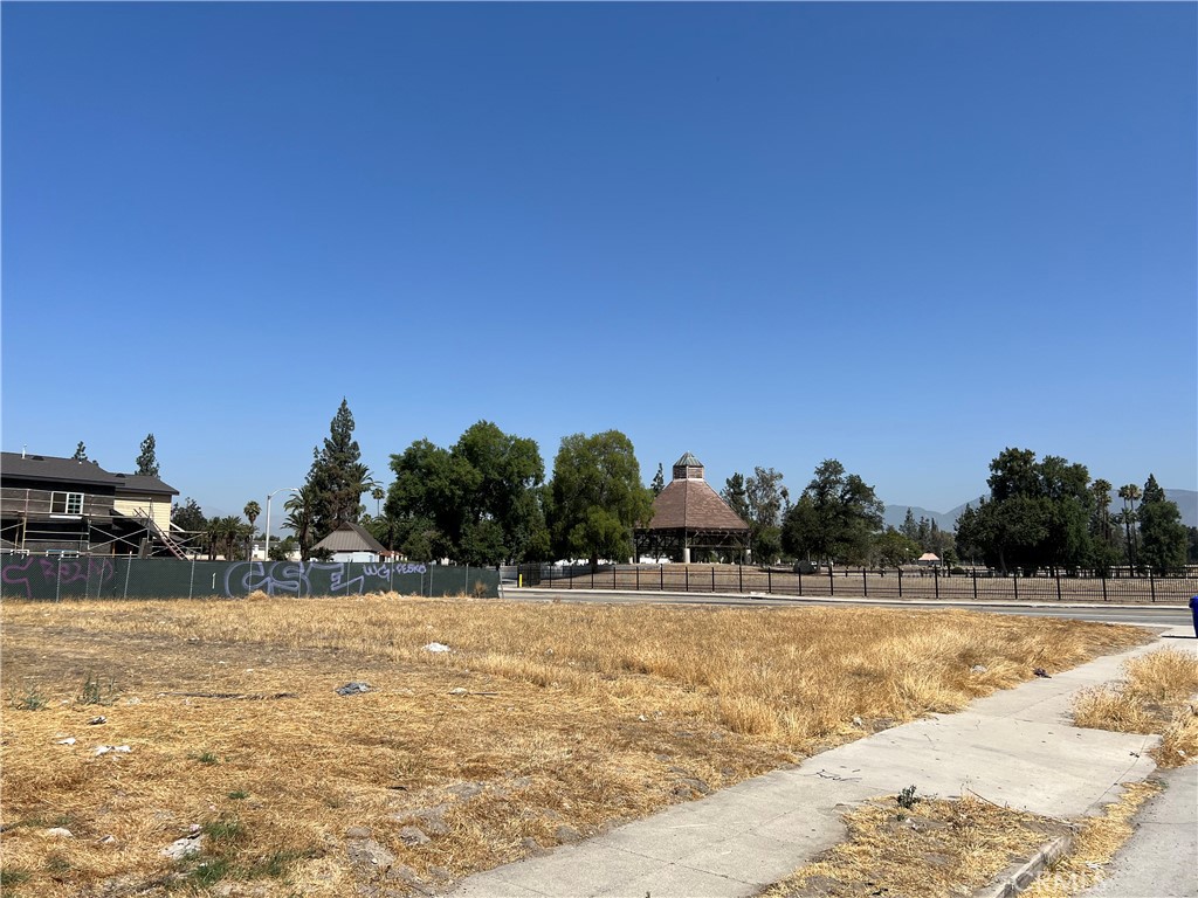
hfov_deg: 67.3
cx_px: 599
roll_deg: -0.2
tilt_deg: +8.7
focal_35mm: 26
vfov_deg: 53.1
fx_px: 900
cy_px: 449
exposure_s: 1/5319
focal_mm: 5.7
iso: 50
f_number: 1.5
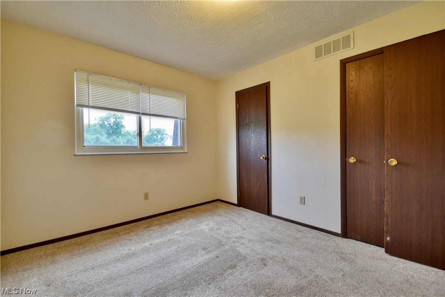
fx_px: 185
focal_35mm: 15
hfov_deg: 100.4
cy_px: 148
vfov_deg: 77.3
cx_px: 222
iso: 400
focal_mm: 10
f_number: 7.1
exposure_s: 1/30
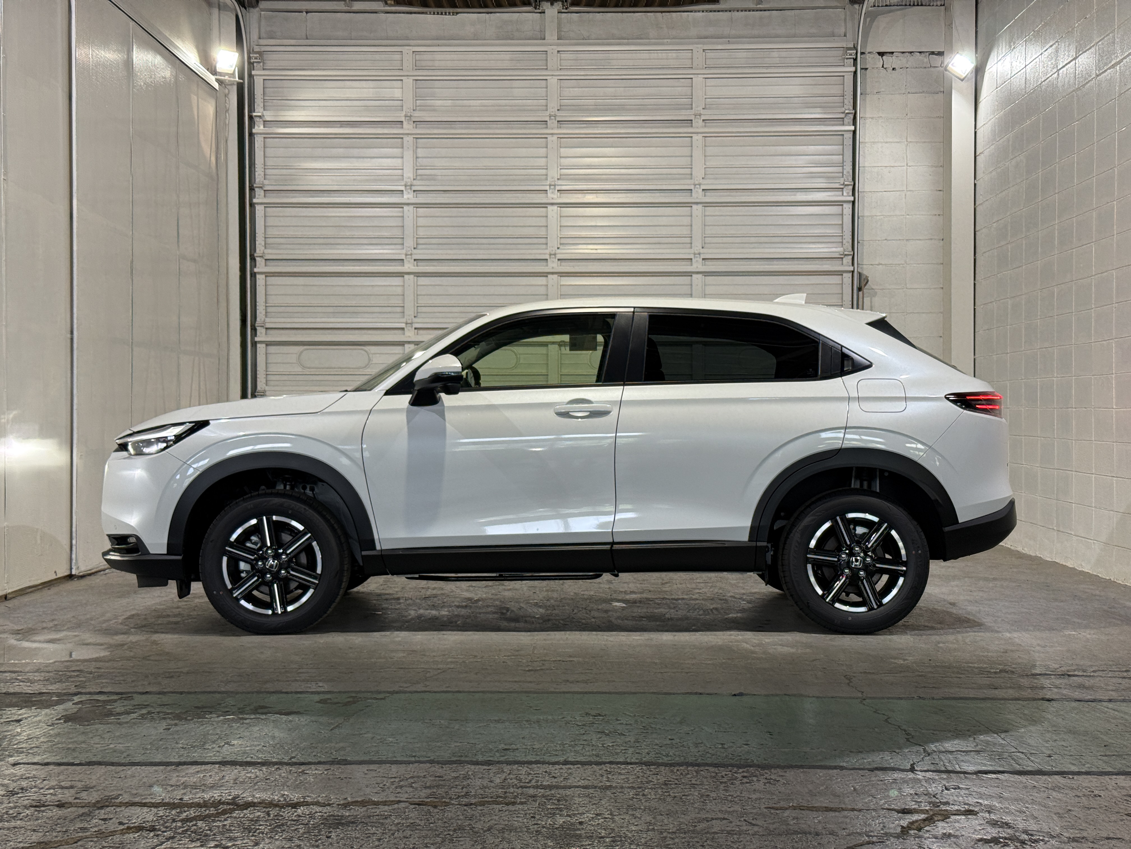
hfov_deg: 39.7
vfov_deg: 30.3
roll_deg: -0.3
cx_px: 566
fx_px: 1568
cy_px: 424
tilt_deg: -0.2
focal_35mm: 48
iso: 64
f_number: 1.78
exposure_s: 1/60
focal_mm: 6.76
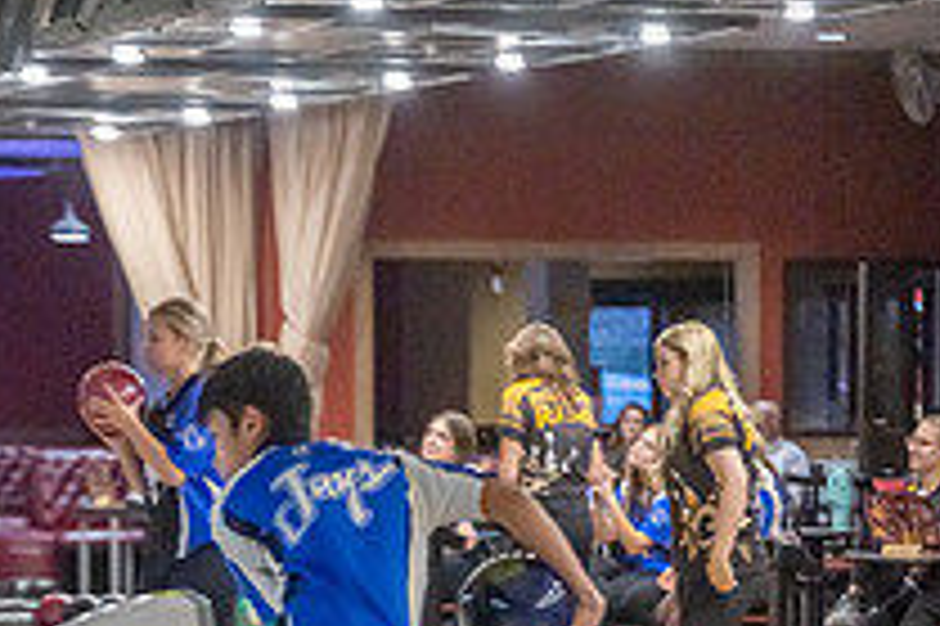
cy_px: 950
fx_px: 5166
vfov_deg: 6.8
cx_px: 414
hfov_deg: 10.4
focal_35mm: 198
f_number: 2.8
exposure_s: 1/1000
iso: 4000
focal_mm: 92
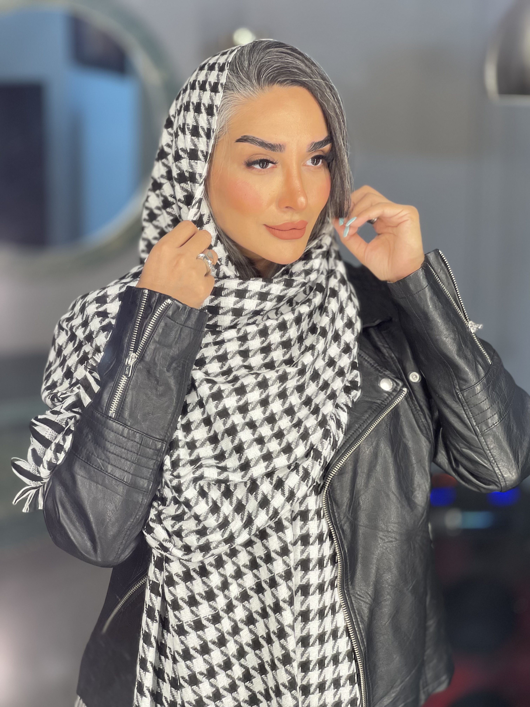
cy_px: 354
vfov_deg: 25.3
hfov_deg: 19.1
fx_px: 1572
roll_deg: +0.1
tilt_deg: -12.0
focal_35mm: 77
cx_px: 265
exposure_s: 1/50
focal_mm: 9
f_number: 2.8
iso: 160
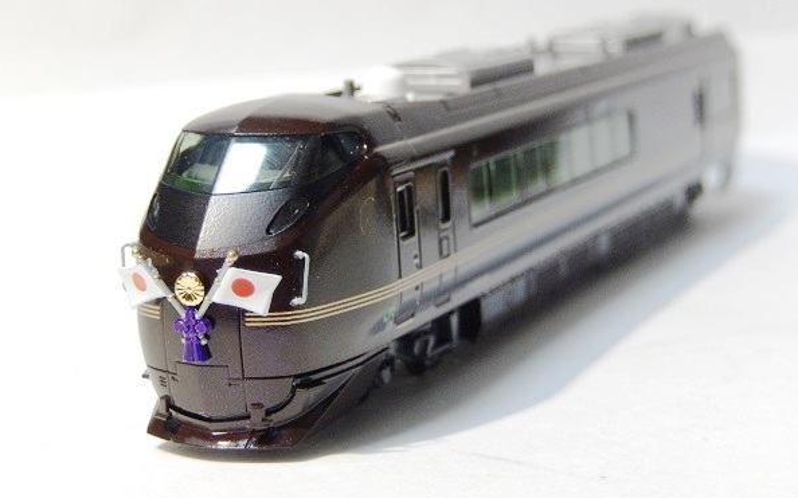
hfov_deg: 22.8
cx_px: 399
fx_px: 1979
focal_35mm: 91
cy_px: 238
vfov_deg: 14.4
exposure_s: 1/5
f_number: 5.1
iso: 200
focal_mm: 15.2
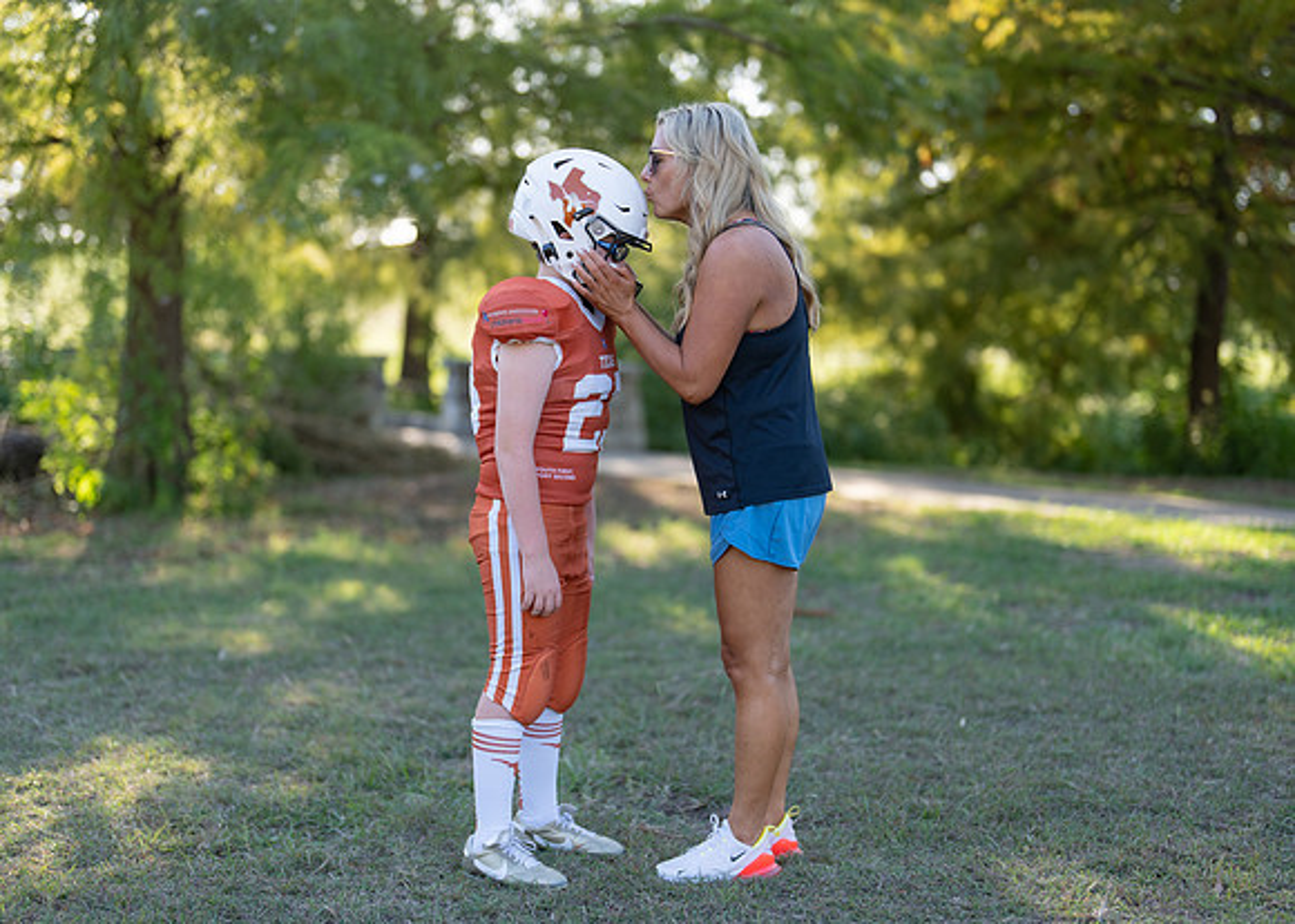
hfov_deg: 34.6
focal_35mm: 57
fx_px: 2080
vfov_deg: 25.0
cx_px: 643
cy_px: 491
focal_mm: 50
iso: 100
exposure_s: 1/1250
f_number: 1.2
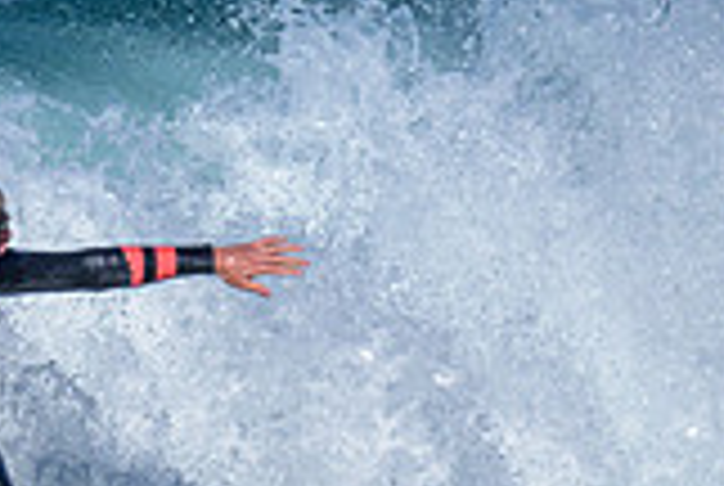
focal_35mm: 3956
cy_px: 343
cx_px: -307
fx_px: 79706
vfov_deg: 0.3
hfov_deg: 0.5
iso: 200
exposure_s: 1/2000
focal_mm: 800
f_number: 6.3
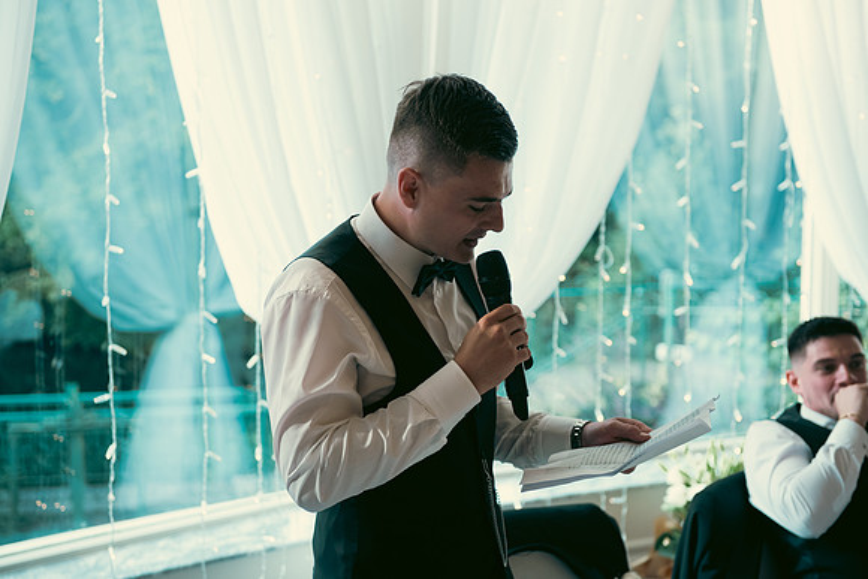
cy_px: 290
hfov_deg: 35.6
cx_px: 434
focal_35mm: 56
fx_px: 1350
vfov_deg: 24.2
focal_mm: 56
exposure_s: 1/160
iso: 400
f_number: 3.5
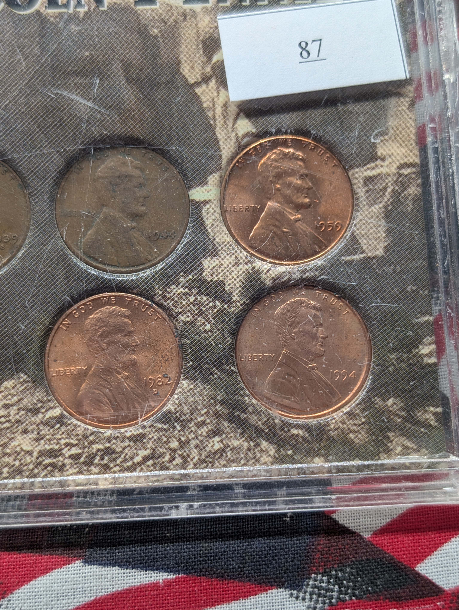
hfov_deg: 29.7
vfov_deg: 38.9
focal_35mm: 49
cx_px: 230
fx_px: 864
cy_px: 305
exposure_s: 1/28
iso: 22
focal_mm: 6.9
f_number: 1.68
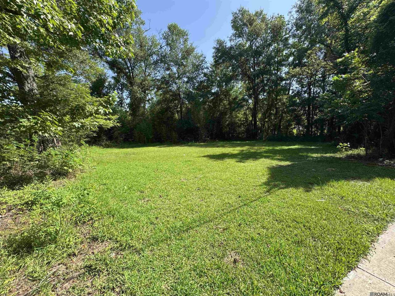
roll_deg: +1.4
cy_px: 148
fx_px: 160
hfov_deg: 102.1
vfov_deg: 85.7
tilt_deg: -5.7
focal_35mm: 14
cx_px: 198
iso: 50
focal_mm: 2.22
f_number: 2.2
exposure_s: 1/713
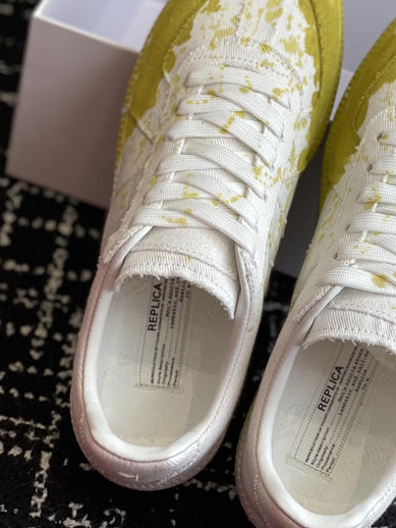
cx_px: 308
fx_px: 1326
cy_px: 140
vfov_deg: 22.3
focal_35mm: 87
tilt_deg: -40.4
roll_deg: -21.3
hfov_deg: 16.9
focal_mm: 6
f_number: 2
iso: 20
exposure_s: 1/122
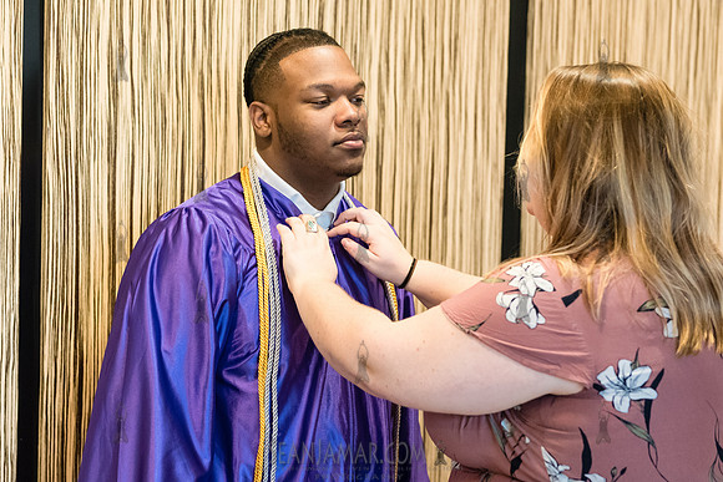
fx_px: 1410
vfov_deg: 19.4
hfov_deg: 28.7
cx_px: 314
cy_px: 273
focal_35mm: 70
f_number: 3.5
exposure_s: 1/200
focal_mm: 62
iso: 4000
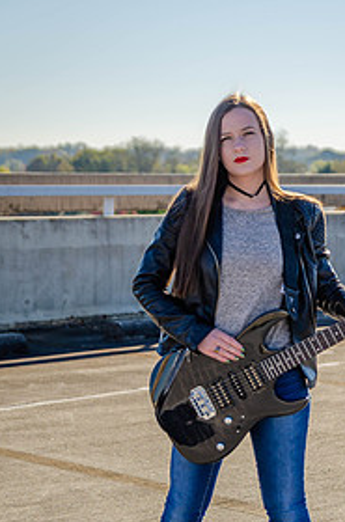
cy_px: 360
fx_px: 1605
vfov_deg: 18.4
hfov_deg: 12.2
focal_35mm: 111
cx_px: 242
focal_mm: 46
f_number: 2.8
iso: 100
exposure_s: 1/2000
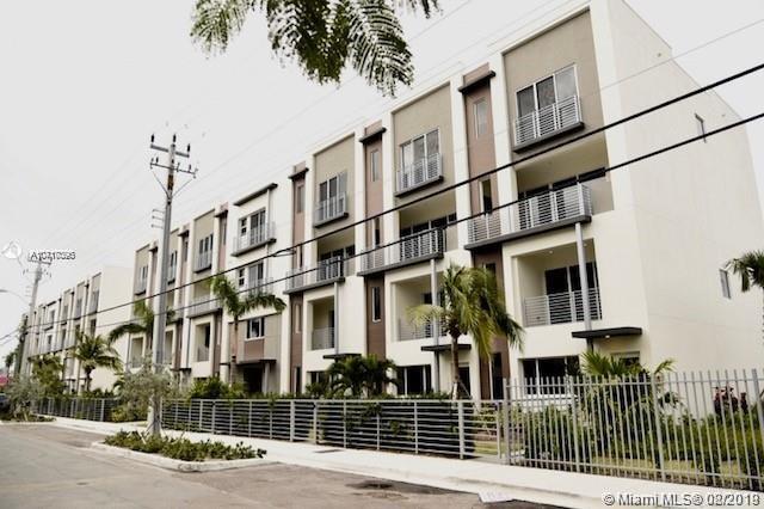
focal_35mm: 24
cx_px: 382
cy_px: 254
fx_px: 509
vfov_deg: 53.1
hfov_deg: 73.8
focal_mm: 24
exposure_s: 1/250
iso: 100
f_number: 4
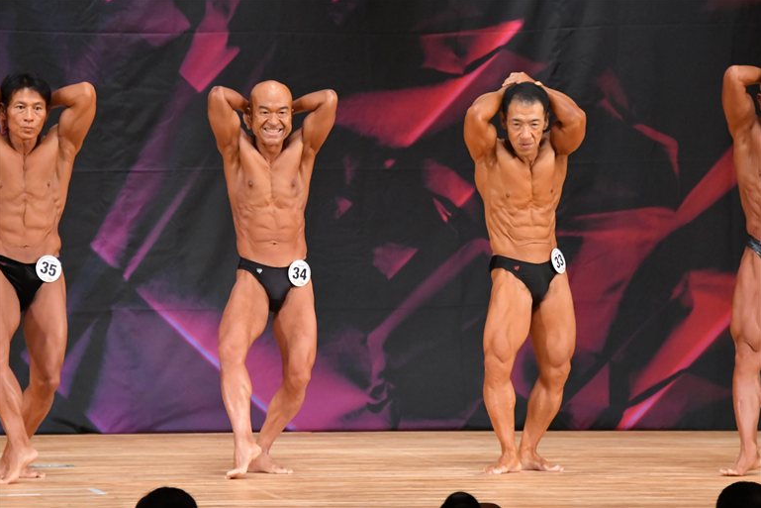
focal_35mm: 287
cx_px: 379
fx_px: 6068
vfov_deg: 4.8
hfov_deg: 7.2
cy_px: 254
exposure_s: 1/400
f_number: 5.6
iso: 6400
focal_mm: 190
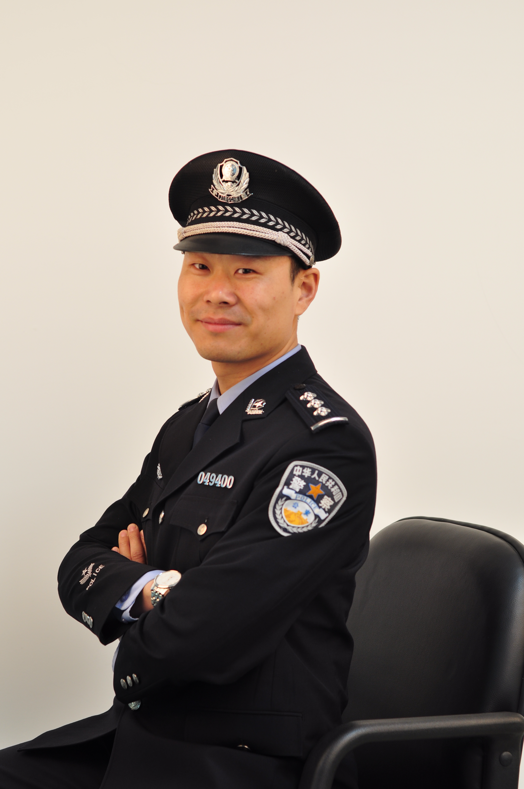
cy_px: 394
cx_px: 262
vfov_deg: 27.0
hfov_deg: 18.1
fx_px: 1642
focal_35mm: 75
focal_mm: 50
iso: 200
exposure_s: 1/40
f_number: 4
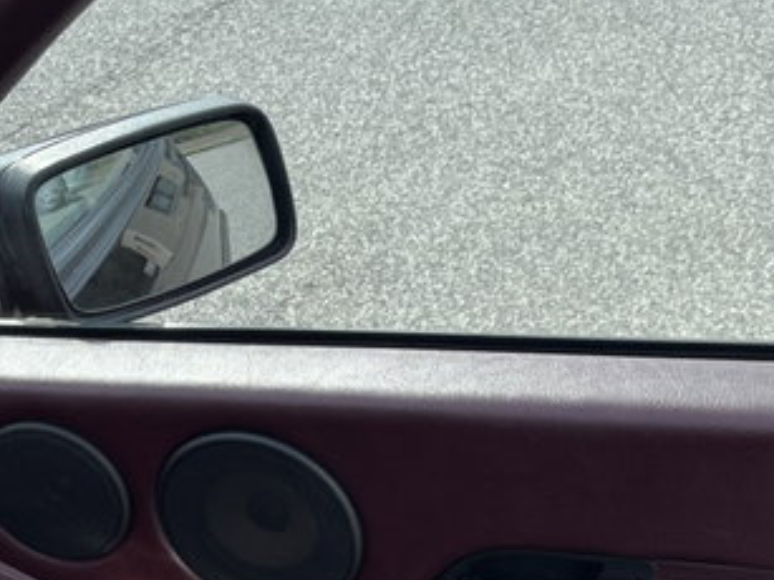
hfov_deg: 29.0
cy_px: 673
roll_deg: +0.1
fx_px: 1453
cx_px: 645
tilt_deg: -37.7
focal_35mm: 65
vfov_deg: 21.2
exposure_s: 1/1497
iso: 50
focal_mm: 5.1
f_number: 1.6
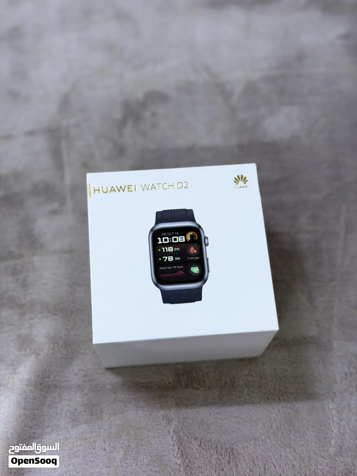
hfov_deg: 30.3
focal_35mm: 48
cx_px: 178
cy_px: 238
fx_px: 660
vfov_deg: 39.7
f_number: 1.78
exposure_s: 1/50
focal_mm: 6.76
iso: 50
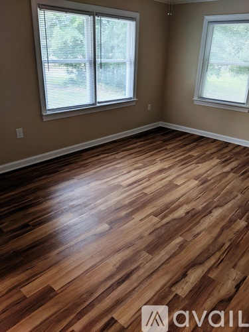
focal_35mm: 27
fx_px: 259
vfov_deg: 65.3
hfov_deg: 51.4
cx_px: 124
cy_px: 166
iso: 50
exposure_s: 1/125
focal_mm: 4.44
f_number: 1.8
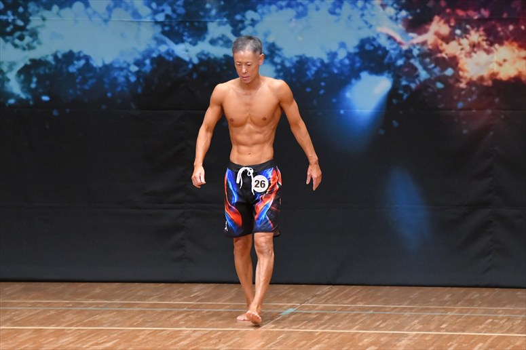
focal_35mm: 300
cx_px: 263
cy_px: 175
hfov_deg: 6.9
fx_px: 4381
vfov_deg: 4.6
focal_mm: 200
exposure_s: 1/400
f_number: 5.6
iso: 8000
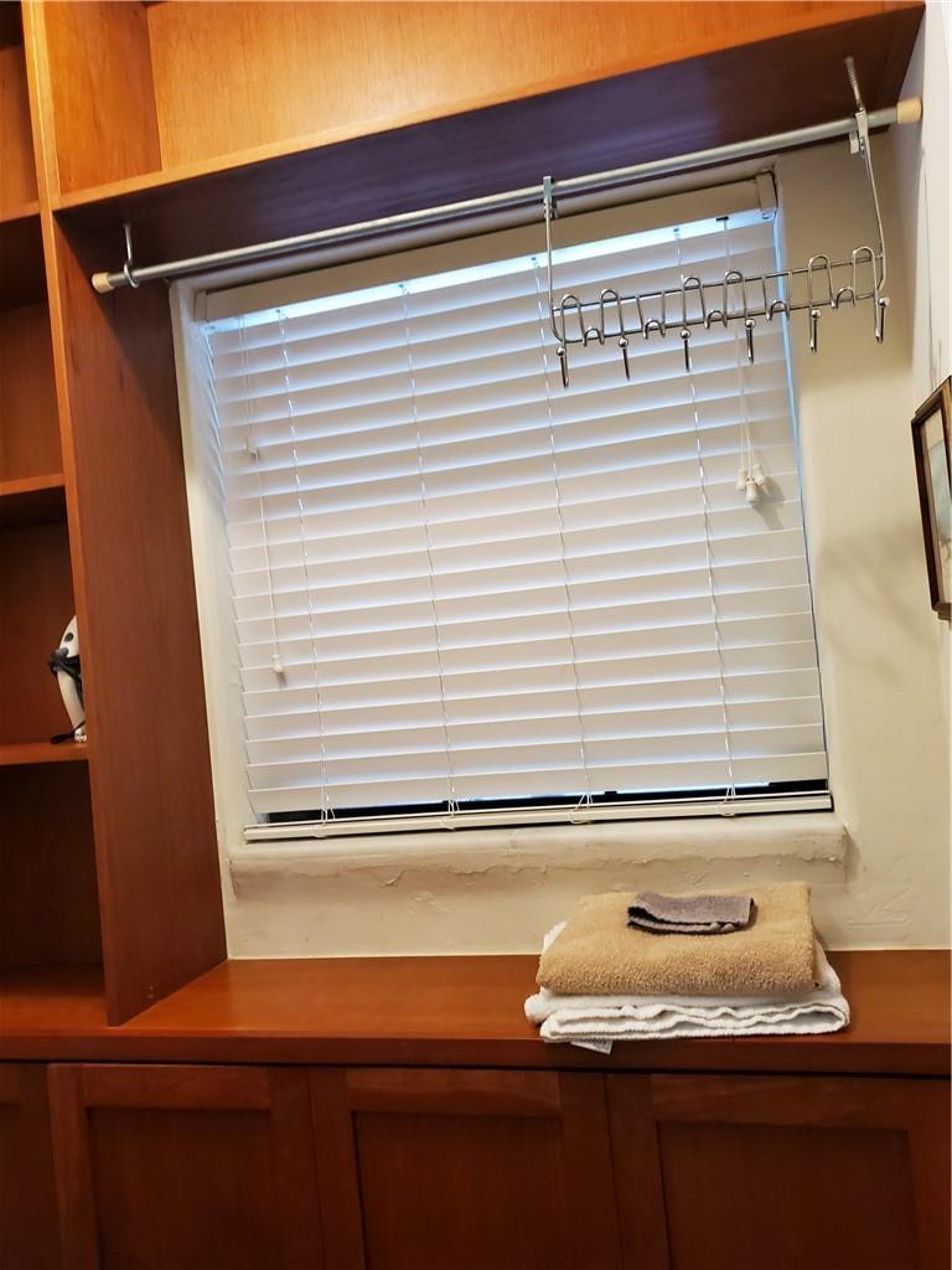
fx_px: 953
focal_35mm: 26
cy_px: 635
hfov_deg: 53.1
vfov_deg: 67.3
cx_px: 476
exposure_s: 1/40
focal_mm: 4.3
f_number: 1.5
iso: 200
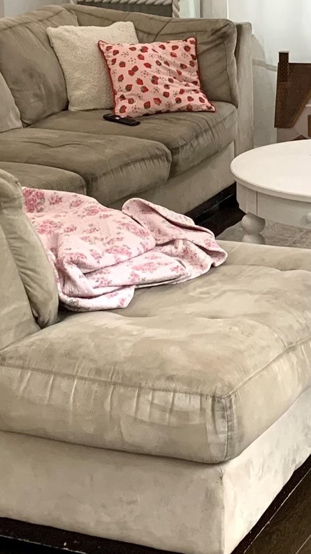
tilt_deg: -7.2
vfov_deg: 21.8
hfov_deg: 12.7
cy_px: 21
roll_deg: +0.2
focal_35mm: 95
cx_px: 236
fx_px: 1393
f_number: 1.8
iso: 250
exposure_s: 1/60
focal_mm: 4.25
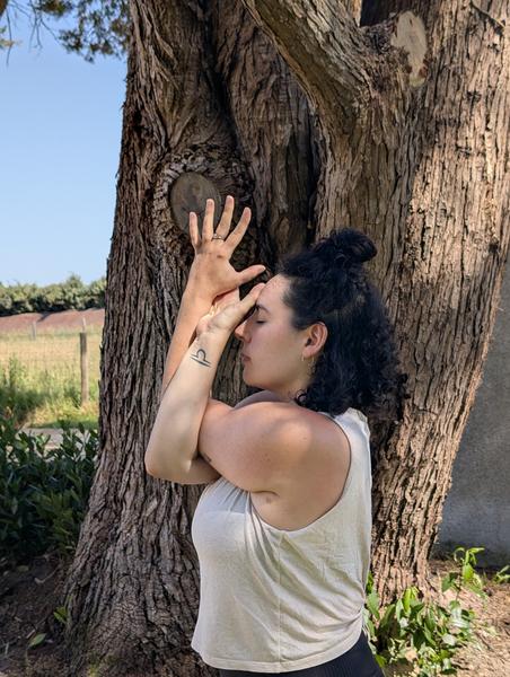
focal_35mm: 49
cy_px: 338
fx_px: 960
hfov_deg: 29.8
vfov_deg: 38.9
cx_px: 255
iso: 22
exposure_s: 1/683
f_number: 1.68
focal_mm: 6.9
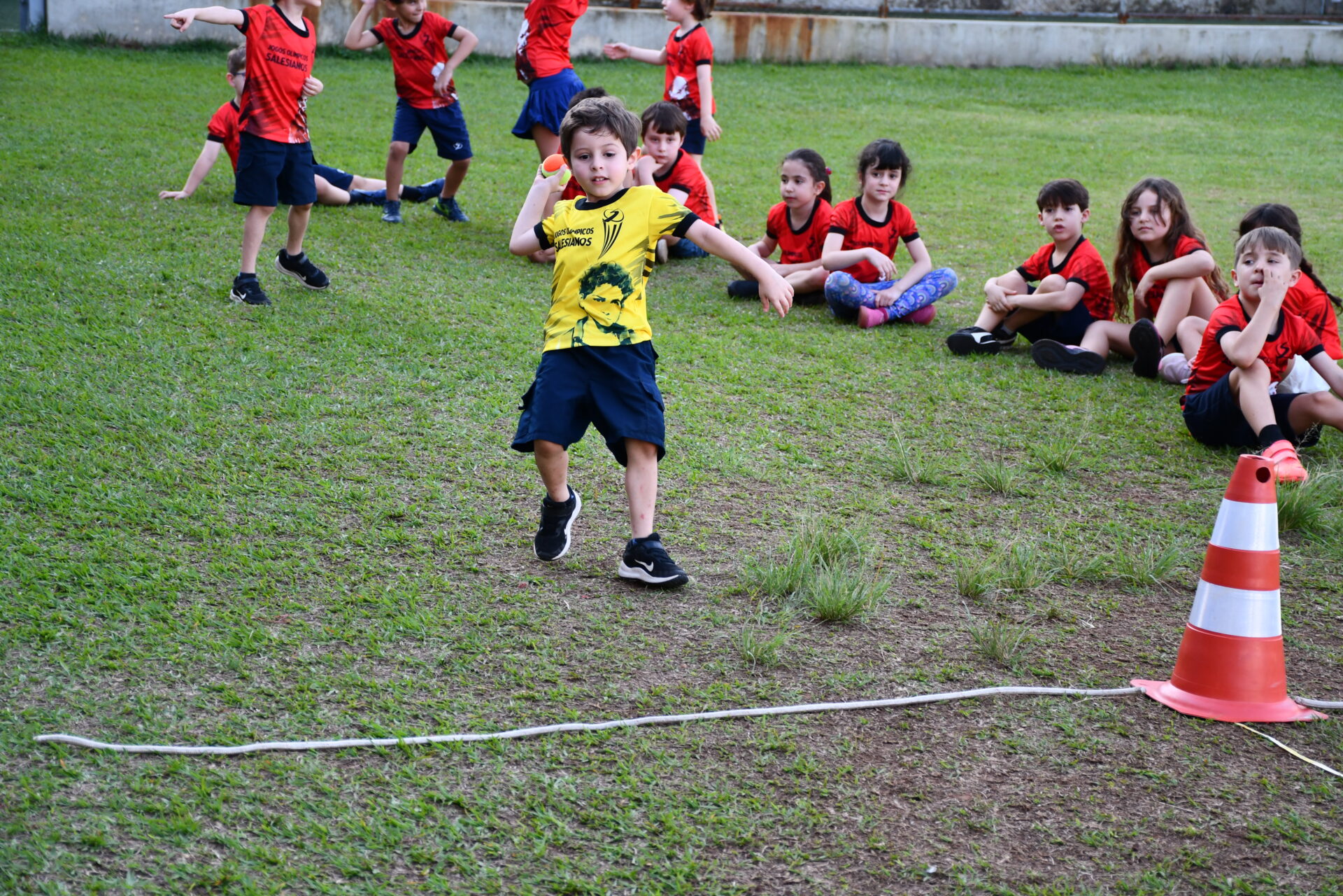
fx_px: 3133
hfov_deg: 24.2
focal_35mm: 84
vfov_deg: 16.3
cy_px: 448
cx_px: 672
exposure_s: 1/250
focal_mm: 56
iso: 400
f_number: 4.8
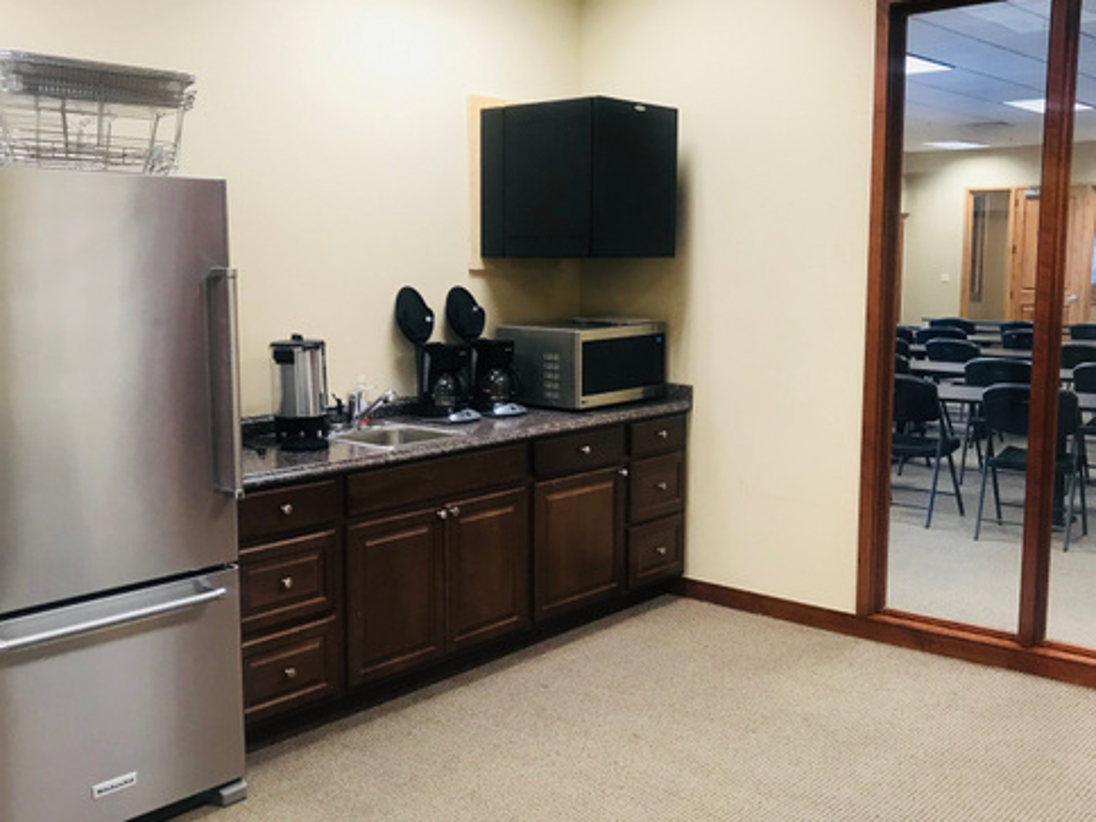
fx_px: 1171
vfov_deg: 38.7
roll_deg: +0.3
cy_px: 426
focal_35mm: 37
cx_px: 534
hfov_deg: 50.1
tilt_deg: -8.4
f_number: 1.8
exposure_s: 1/30
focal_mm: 3.99
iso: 40
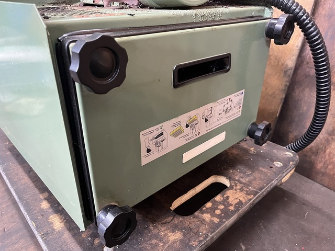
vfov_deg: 53.1
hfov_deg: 67.3
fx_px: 252
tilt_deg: -28.3
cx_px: 168
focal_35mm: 26
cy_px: 126
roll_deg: +0.2
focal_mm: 5.1
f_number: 1.6
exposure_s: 1/56
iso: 500
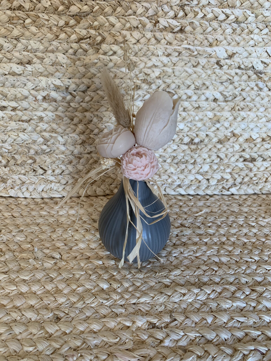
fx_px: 271
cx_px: 136
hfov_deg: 53.1
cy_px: 180
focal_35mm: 26
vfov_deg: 67.3
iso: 100
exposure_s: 1/88
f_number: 1.8
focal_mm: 4.25
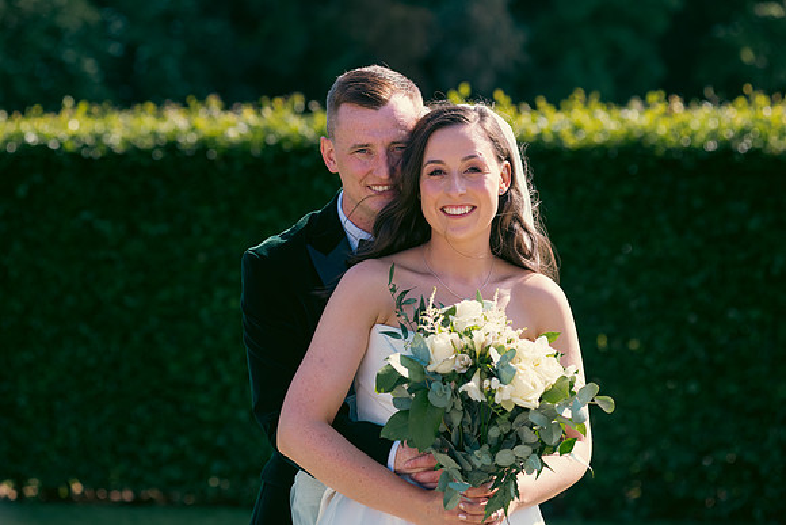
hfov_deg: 20.4
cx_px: 393
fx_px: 2184
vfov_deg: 13.7
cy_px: 262
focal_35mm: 100
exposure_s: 1/640
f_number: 3.5
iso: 200
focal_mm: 100
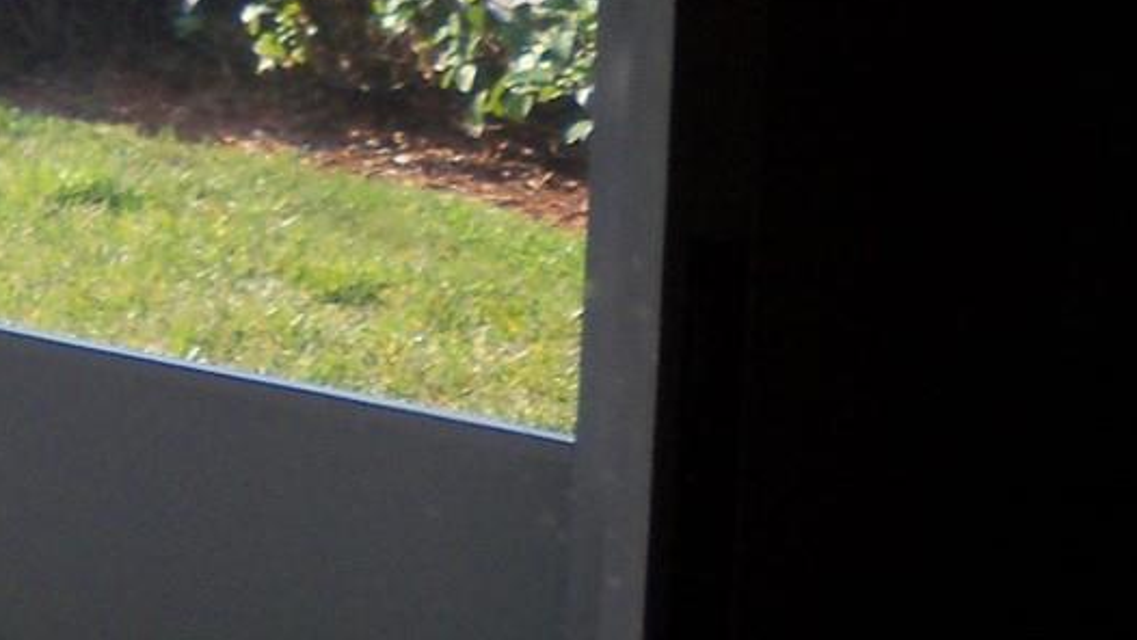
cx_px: -530
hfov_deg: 15.8
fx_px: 3799
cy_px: -344
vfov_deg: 9.3
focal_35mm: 126
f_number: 3.5
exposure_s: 1/125
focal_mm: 6.3
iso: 100
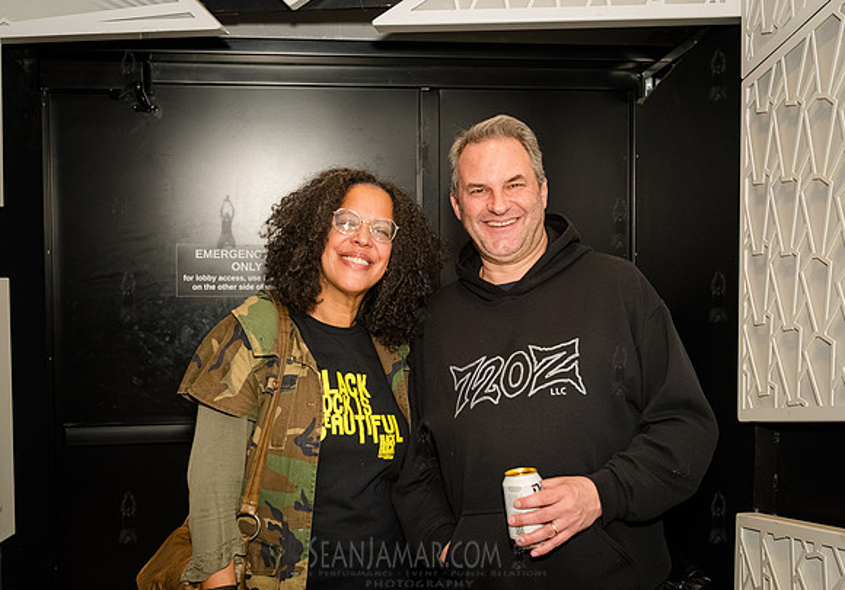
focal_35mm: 40
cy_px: 303
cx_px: 406
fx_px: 964
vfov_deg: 34.0
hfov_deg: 47.3
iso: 10000
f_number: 3.5
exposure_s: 1/400
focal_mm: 35
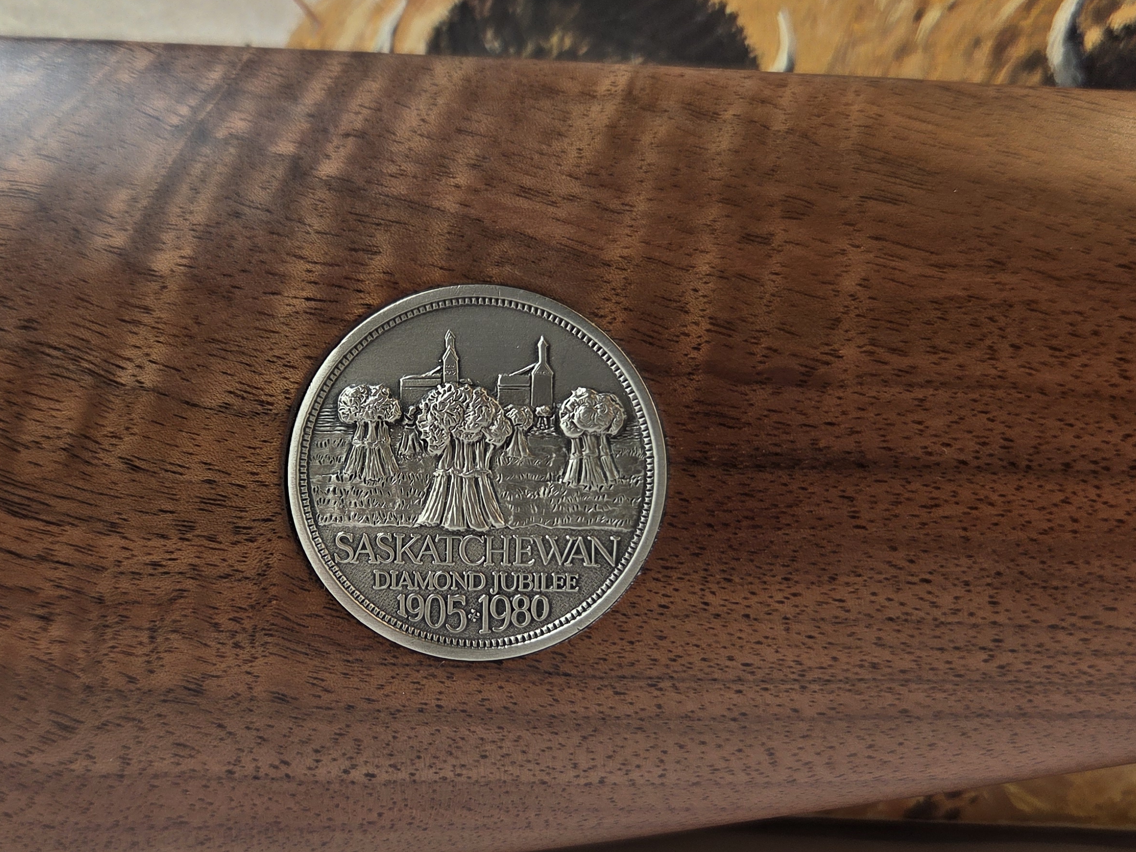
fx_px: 1280
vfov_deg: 36.7
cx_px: 405
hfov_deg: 47.3
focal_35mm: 39
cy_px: 508
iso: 25
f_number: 1.8
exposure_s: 1/139
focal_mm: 5.4
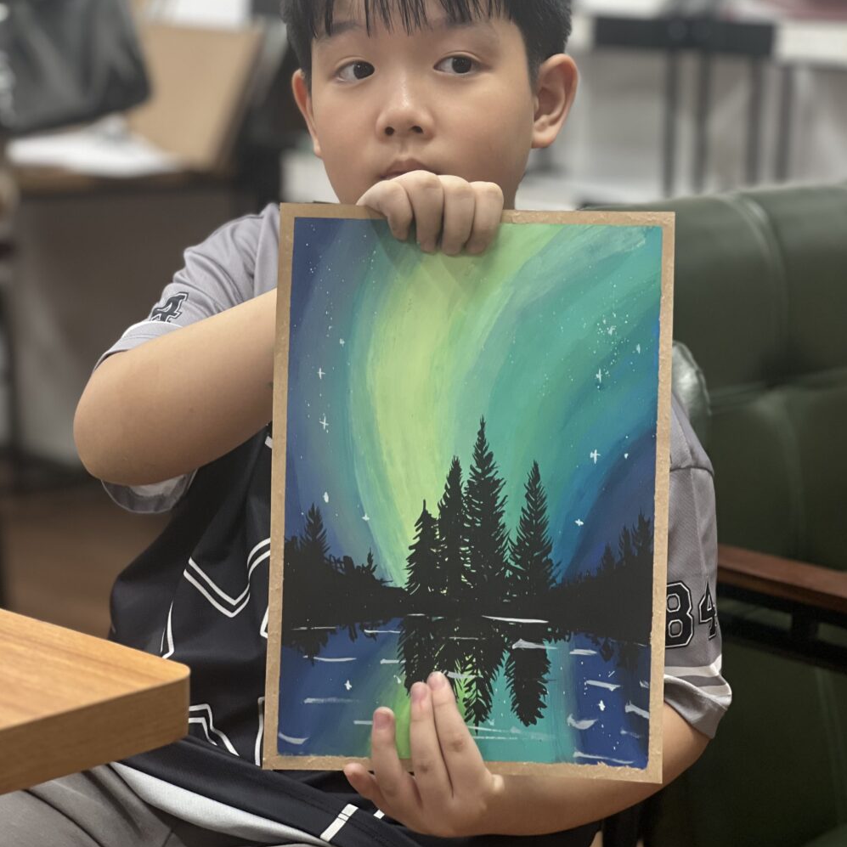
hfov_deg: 19.1
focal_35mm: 91
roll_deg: -2.4
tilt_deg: -8.2
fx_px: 2519
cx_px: 424
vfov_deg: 19.1
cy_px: 347
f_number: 2.8
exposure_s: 1/50
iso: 160
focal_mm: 9
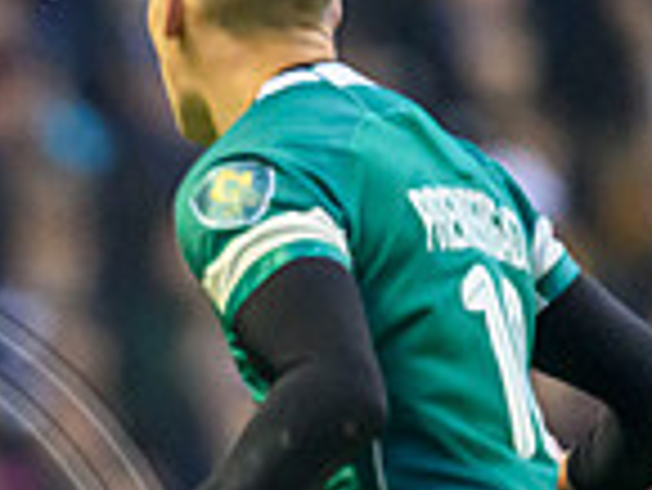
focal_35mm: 2863
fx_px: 53970
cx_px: -439
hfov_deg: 0.7
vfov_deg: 0.5
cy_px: 797
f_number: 4
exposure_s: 1/1250
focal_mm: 560
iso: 8000
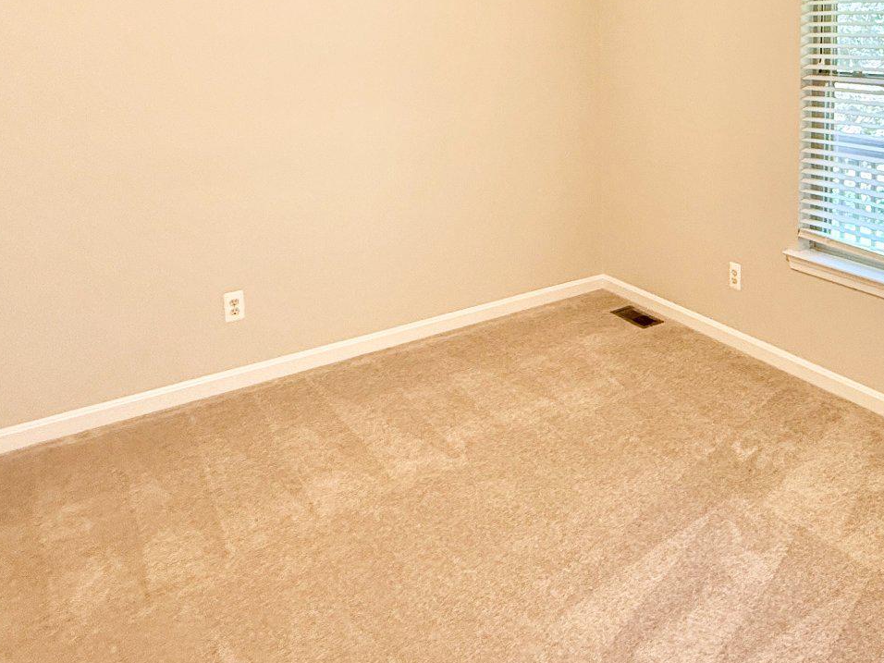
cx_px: 669
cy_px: 92
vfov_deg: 43.5
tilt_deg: -5.2
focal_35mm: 30
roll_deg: -0.8
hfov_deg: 56.8
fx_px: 766
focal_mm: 2.22
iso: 320
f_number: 2.2
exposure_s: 1/120
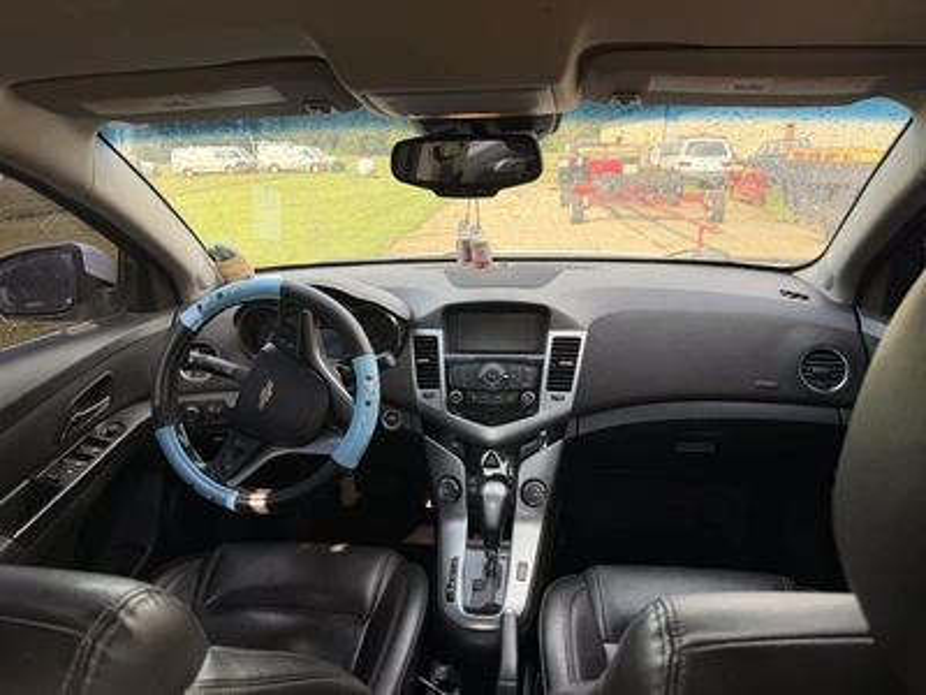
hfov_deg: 71.6
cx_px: 463
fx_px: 642
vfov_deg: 56.8
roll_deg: +1.8
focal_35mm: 24
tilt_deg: -16.5
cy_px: 348
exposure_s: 1/796
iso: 100
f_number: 1.78
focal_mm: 6.76
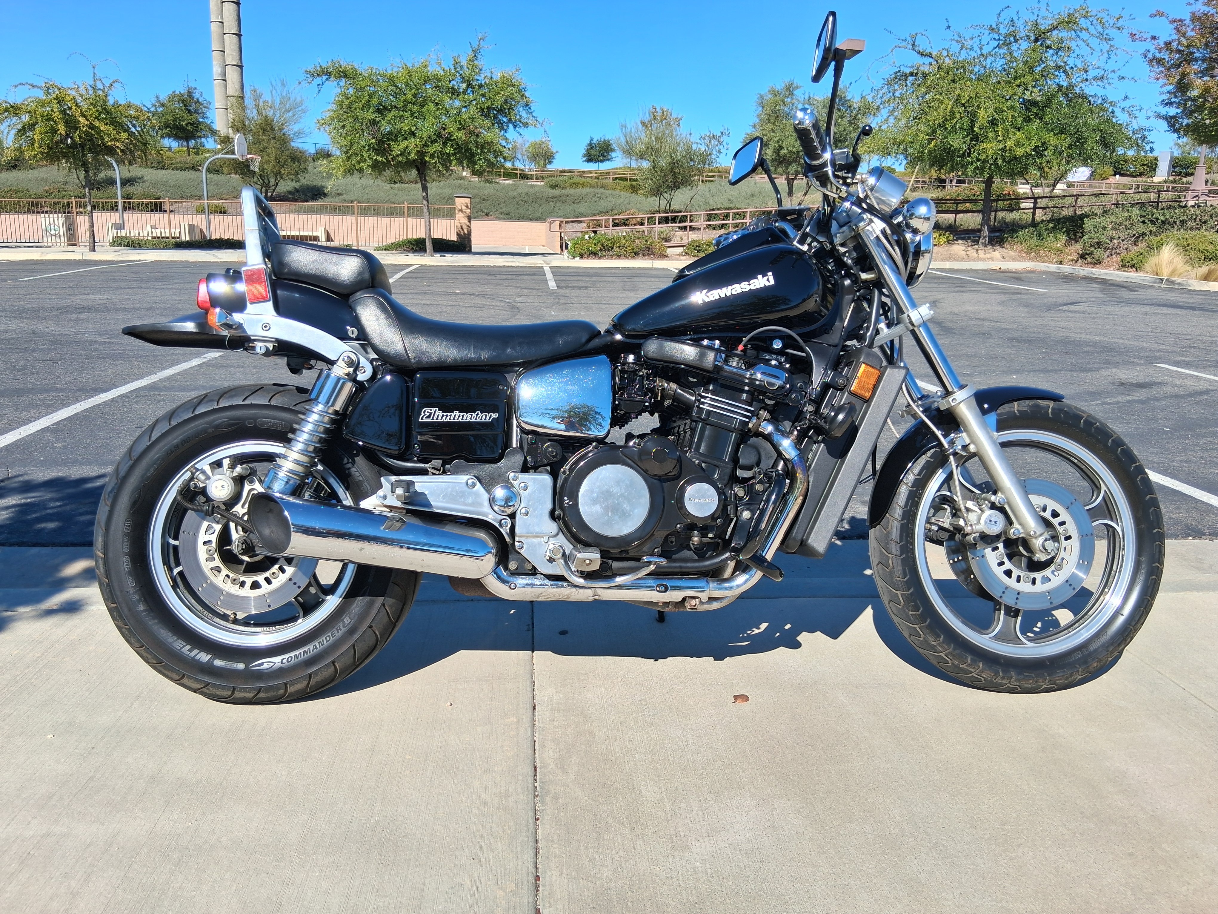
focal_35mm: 26
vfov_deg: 53.1
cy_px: 457
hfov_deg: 67.3
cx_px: 609
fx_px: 915
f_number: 1.8
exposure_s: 1/544
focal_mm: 3.98
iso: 25
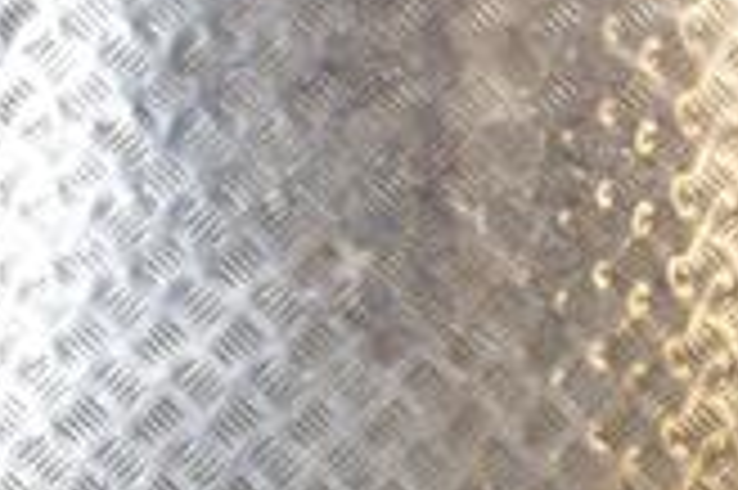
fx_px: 3604
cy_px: 755
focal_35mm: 176
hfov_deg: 11.6
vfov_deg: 7.6
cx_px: 22
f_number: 9
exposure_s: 1/200
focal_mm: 32
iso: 800
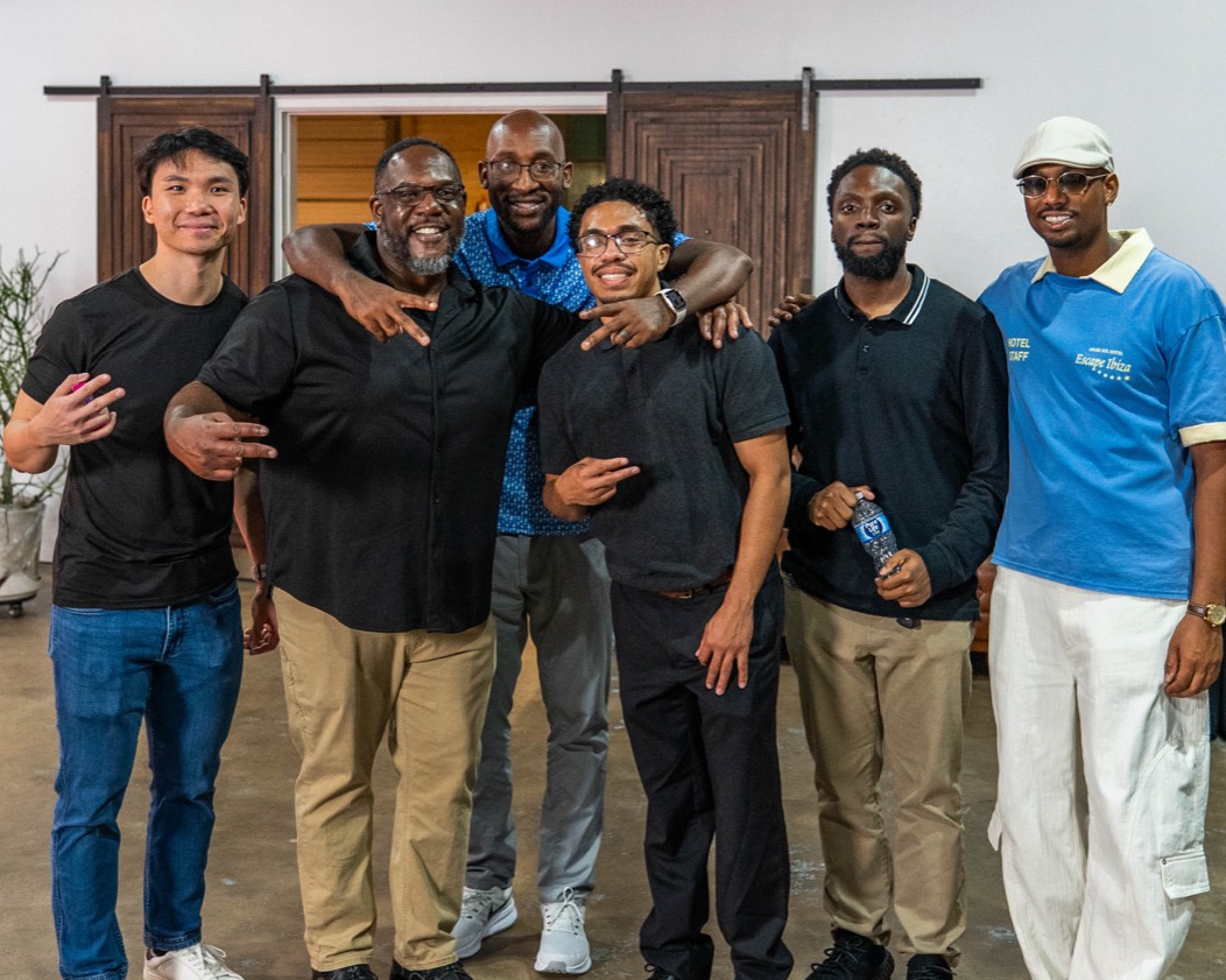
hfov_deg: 37.3
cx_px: 619
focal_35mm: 50
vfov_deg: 30.2
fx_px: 1814
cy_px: 399
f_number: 2.8
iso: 3200
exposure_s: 1/125
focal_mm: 35
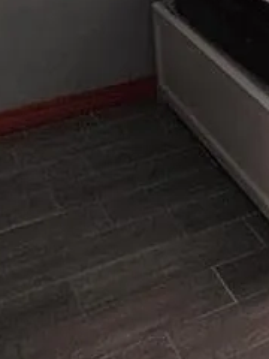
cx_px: 441
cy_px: -142
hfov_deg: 16.3
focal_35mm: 80
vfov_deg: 21.4
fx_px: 829
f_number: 2.2
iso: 1064
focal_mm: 2.13
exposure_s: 1/25
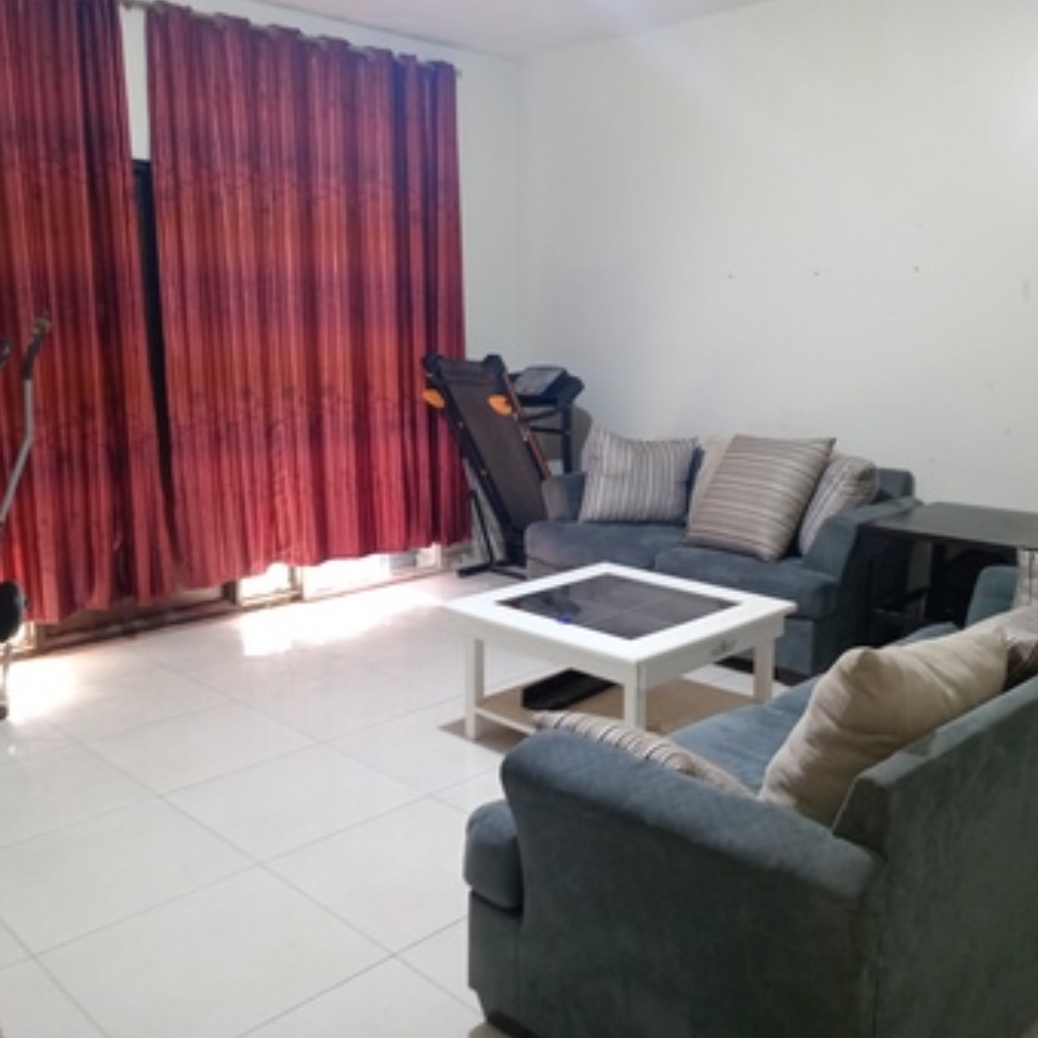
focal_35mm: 31
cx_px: 534
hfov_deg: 52.5
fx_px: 1052
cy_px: 516
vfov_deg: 52.5
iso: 787
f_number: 1.8
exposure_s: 1/20
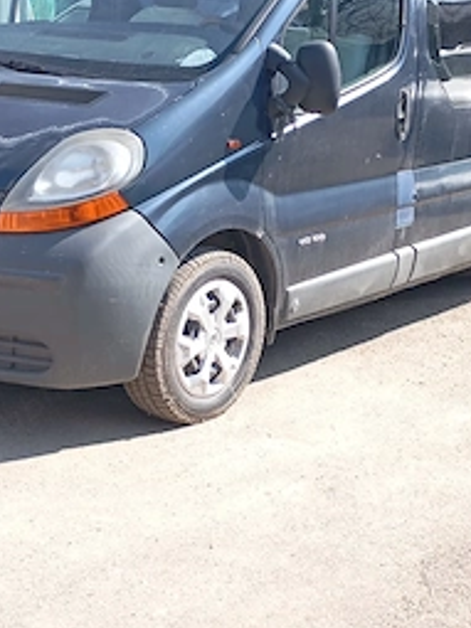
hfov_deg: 19.6
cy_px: 224
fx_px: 1362
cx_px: 301
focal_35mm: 75
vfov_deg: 25.9
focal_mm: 4.27
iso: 102
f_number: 1.8
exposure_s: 1/175
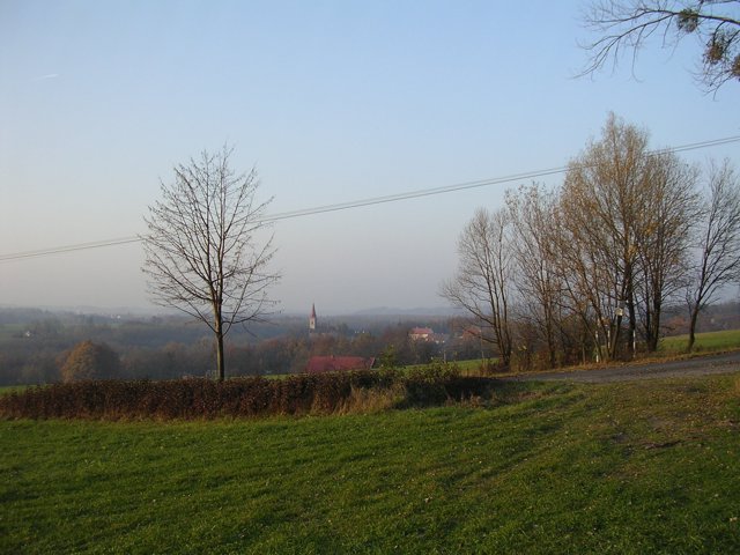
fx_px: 812
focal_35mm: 38
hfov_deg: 49.0
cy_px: 278
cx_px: 370
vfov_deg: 37.7
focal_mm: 5.8
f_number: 2.8
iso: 100
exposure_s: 1/379
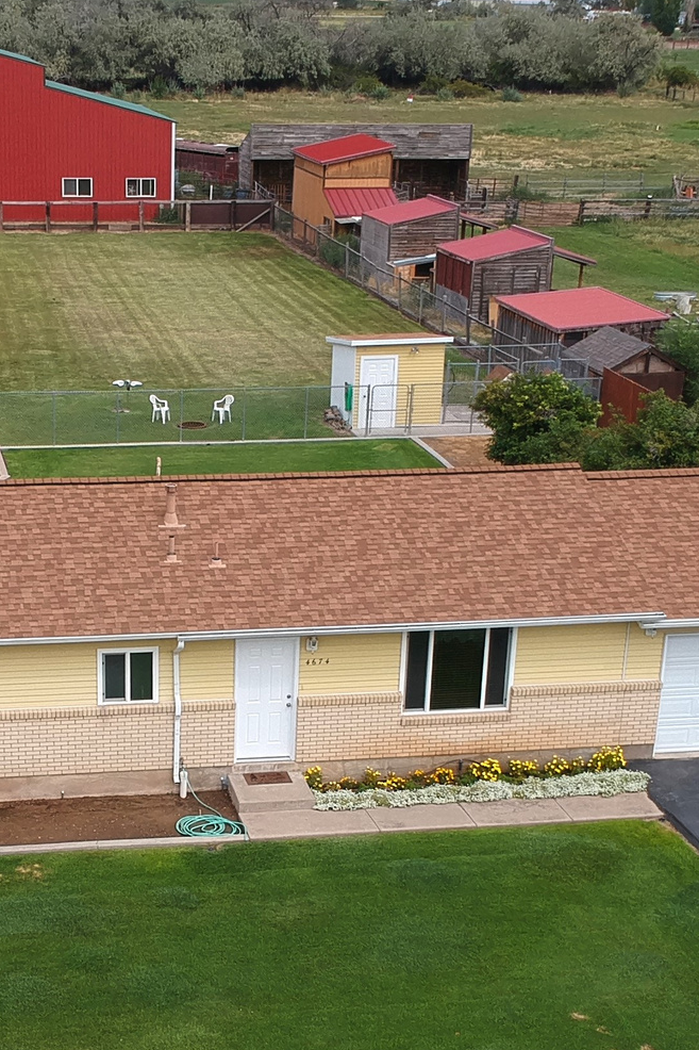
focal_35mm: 54
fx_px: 1573
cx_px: 396
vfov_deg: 36.2
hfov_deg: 25.0
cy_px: 759
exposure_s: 1/800
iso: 100
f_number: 2.6
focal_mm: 4.49
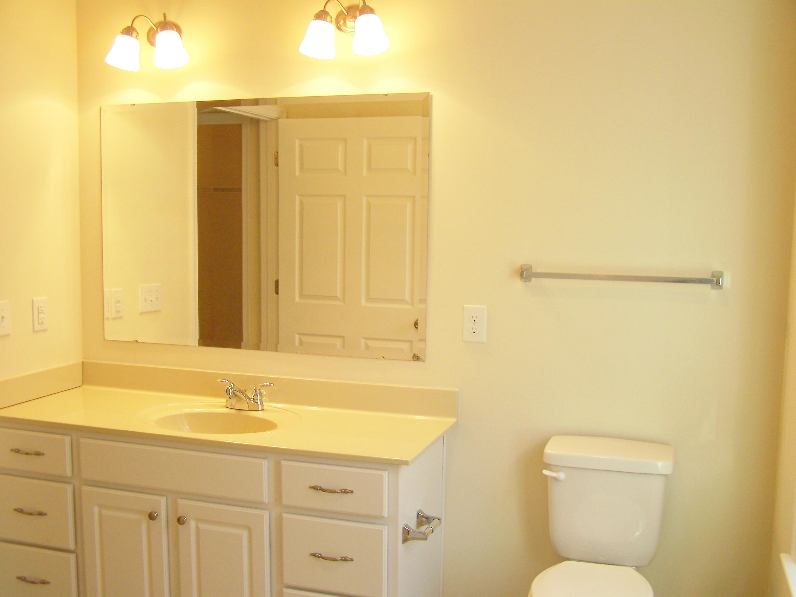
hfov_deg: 49.0
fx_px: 874
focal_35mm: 38
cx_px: 398
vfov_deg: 37.7
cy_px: 298
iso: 64
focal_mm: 6.3
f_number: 2.8
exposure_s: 1/25
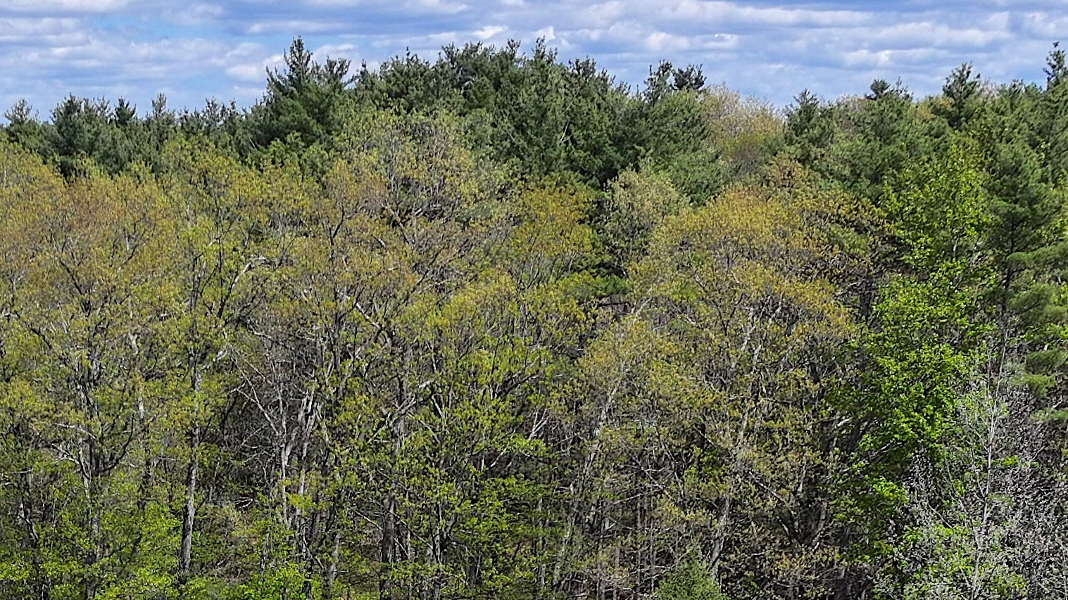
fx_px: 2577
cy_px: 1170
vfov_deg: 12.0
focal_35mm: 91
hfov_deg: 23.0
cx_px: 161
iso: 110
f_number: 2.8
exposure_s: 1/2000
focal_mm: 12.29
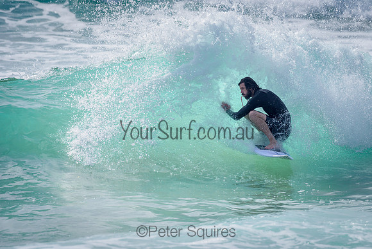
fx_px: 4561
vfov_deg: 3.1
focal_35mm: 441
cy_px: 113
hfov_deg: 4.7
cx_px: 228
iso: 100
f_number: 5.6
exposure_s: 1/2000
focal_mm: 360
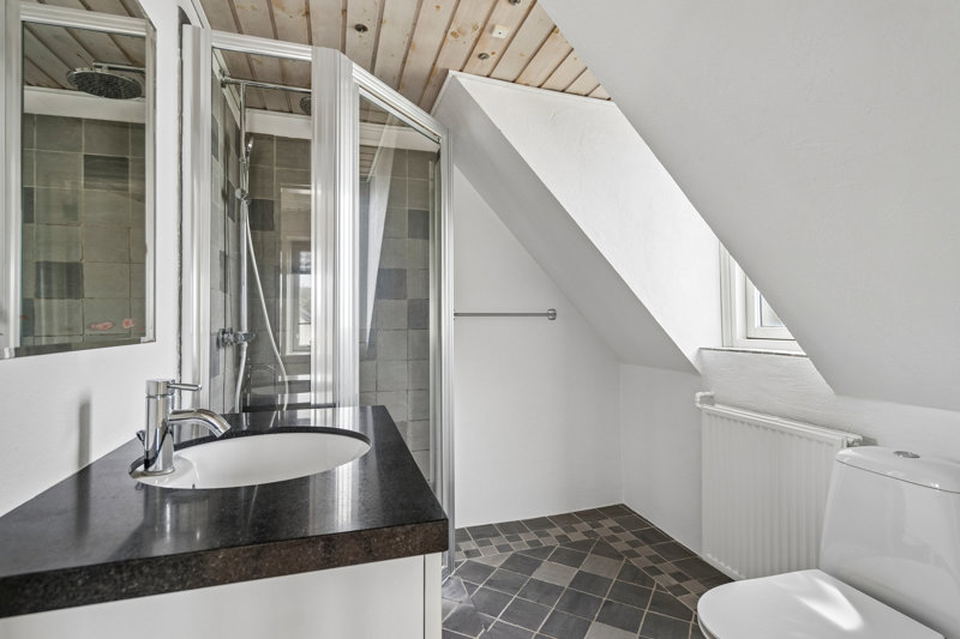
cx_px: 480
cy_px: 320
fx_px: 453
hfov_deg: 93.3
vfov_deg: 70.4
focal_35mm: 17
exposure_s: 1/20
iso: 400
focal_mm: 17
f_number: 5
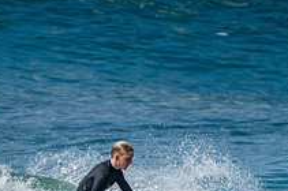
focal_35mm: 1653
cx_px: 158
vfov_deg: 0.8
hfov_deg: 1.2
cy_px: 234
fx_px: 13204
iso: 250
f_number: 5.6
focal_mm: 400
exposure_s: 1/2000
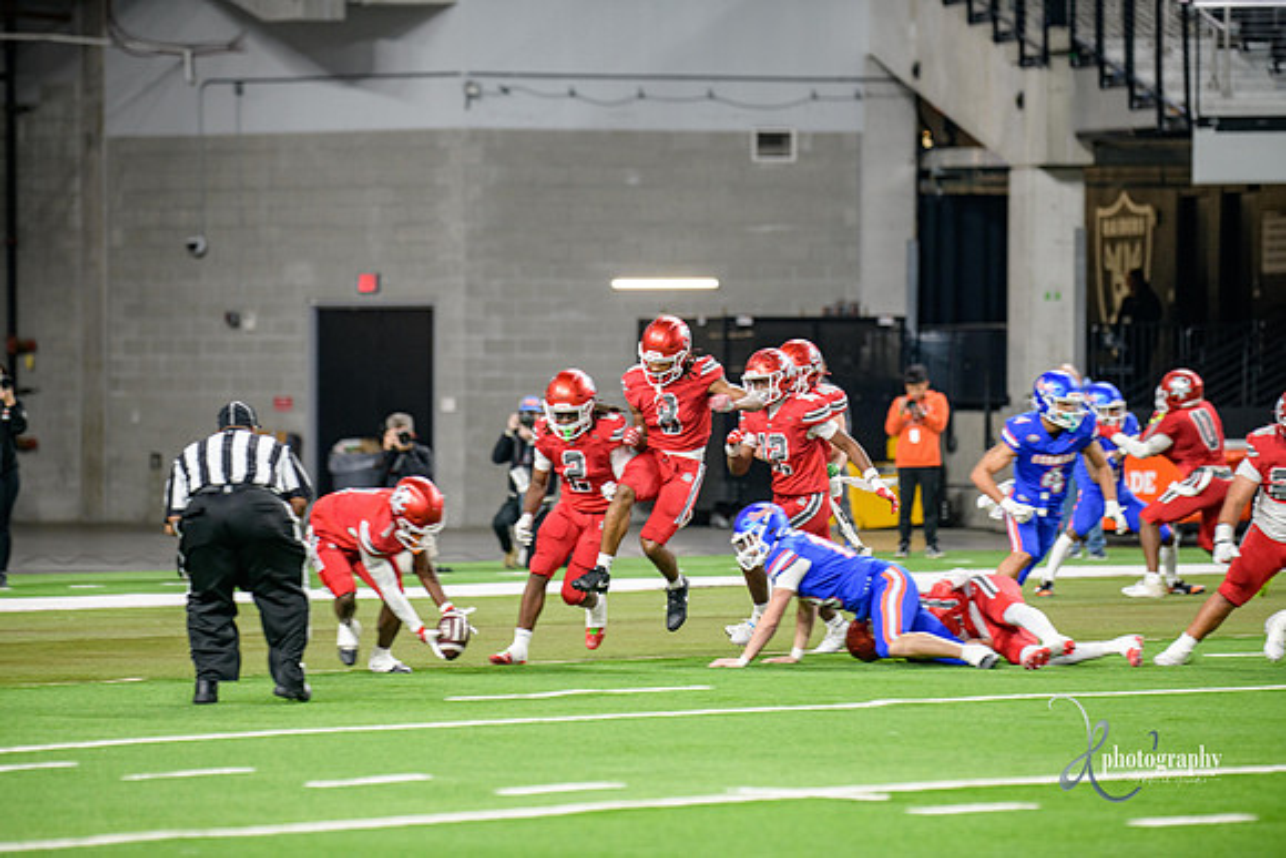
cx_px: 643
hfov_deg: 9.4
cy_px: 429
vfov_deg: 6.2
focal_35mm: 220
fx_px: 7860
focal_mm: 220
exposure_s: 1/400
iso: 1000
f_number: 2.8
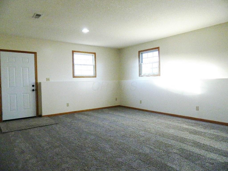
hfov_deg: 69.4
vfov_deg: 54.9
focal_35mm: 25
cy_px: 86
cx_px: 114
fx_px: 165
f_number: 3.1
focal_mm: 4.5
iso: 400
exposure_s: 1/160
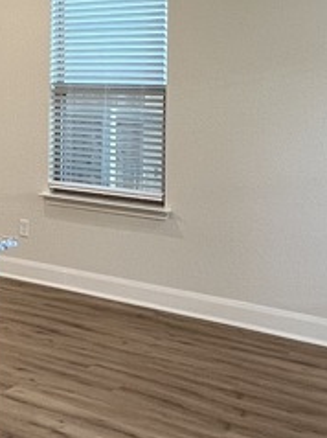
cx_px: -42
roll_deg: -0.8
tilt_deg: -0.8
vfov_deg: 31.9
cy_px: 92
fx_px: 744
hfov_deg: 23.1
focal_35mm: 59
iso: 160
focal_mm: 1.57
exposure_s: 1/120
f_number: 1.8
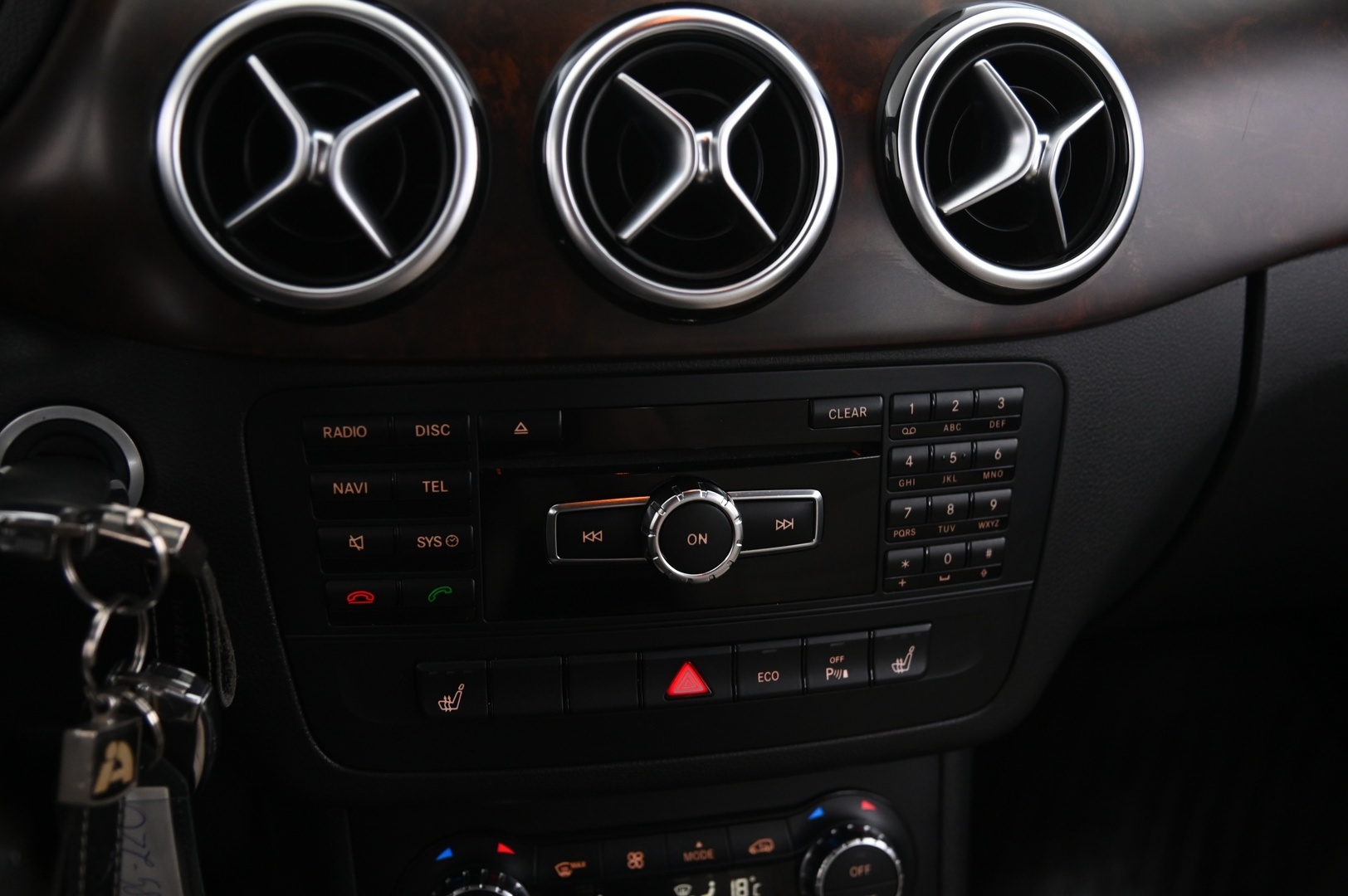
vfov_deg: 35.0
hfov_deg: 50.7
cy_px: 448
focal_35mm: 38
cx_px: 674
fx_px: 1422
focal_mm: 38
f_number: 4
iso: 2000
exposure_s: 1/13
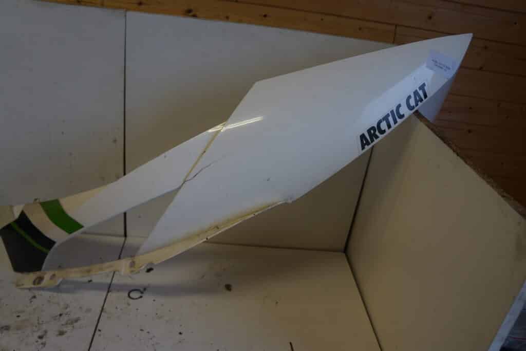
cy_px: 176
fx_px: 395
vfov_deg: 47.9
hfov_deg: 67.4
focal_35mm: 27
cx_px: 263
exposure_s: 1/60
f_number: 3.5
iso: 200
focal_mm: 18
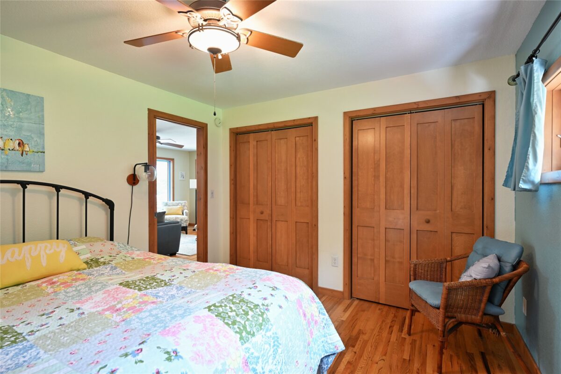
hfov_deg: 91.6
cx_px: 280
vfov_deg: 68.9
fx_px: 273
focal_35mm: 18
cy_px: 187
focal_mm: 17.5
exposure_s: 1/6
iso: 400
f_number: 5.6
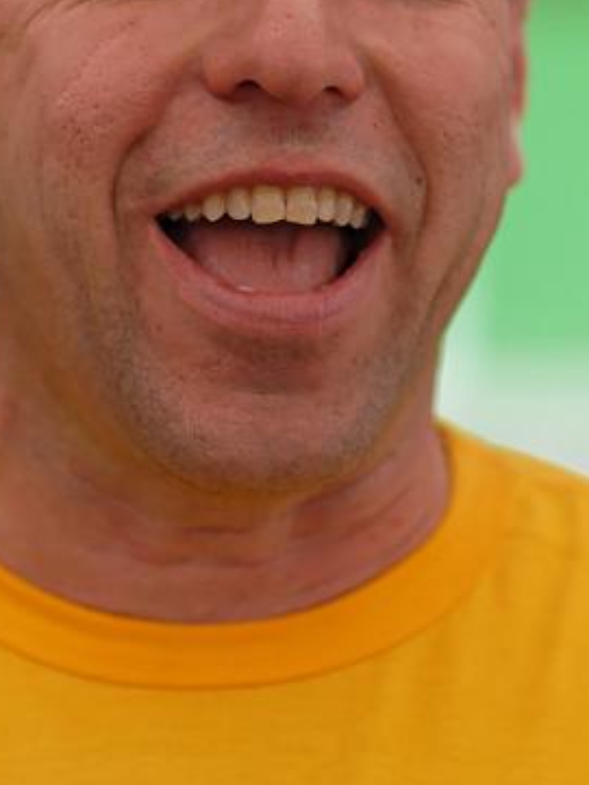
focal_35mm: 378
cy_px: 261
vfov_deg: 5.2
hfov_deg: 3.9
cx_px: 239
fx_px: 8569
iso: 200
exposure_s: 1/2500
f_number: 2
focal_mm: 135
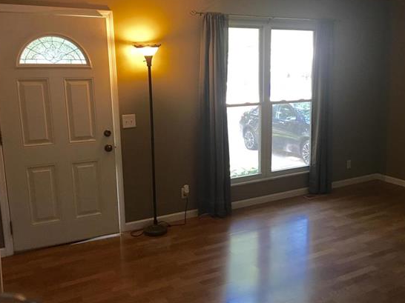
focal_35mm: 34
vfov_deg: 41.8
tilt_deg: -11.6
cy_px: 149
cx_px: 226
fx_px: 398
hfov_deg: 53.8
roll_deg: +0.0
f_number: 2.2
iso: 125
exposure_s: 1/30
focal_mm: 4.15
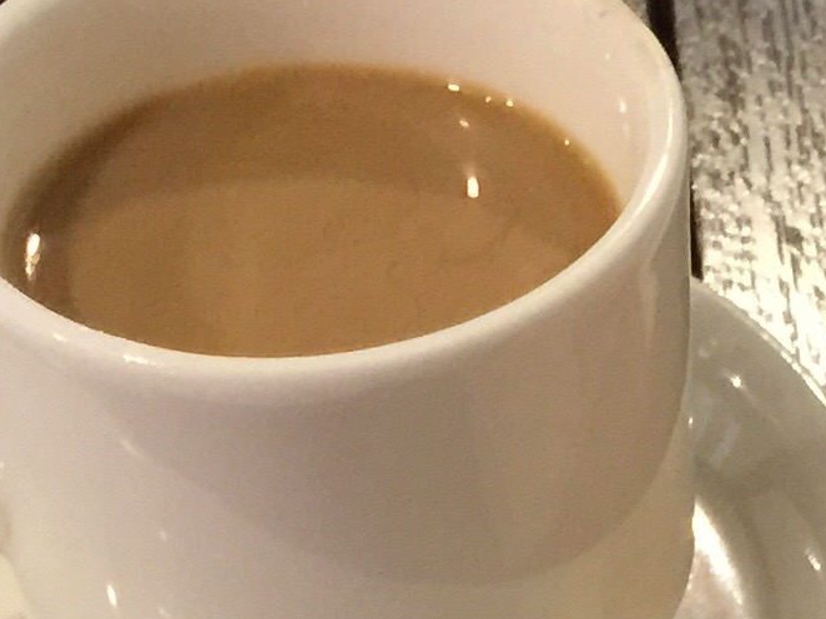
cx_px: 882
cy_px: 1387
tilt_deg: -53.9
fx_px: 3411
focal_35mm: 143
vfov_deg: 9.4
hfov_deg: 13.6
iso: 100
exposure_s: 1/15
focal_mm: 4.15
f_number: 2.2
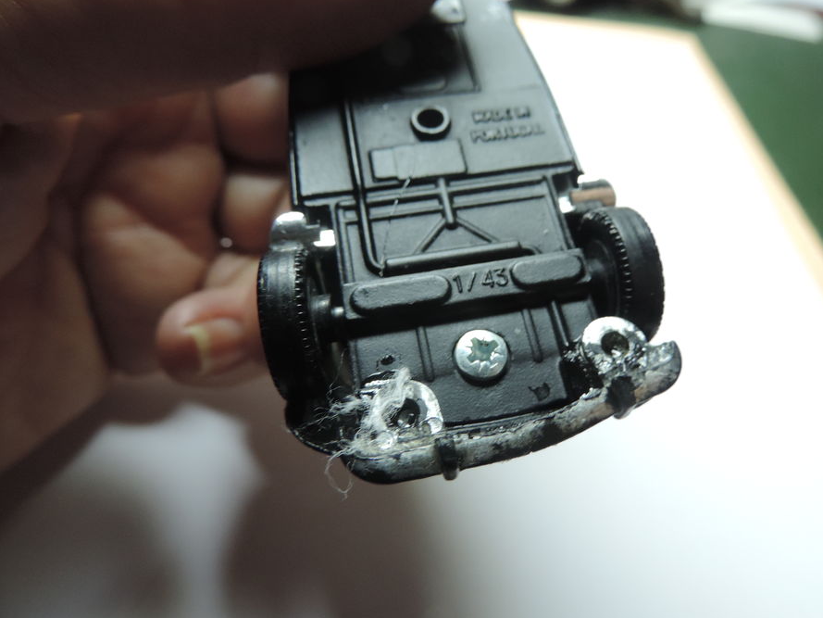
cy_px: 293
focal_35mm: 27
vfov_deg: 51.3
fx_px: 642
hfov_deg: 65.1
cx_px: 462
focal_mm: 4.3
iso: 280
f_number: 3
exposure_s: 1/30
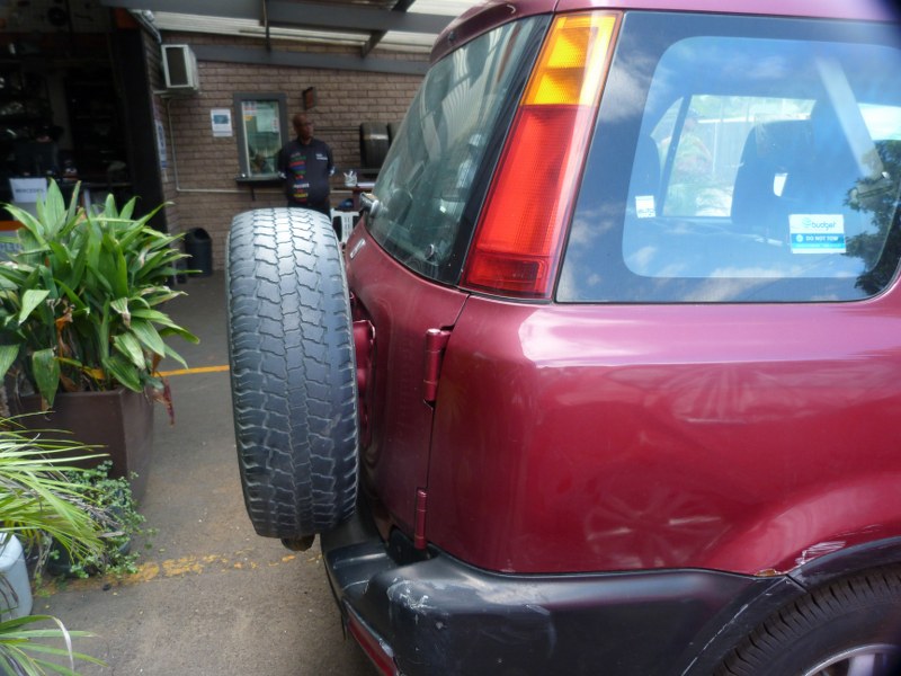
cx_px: 450
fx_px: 651
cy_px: 338
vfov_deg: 54.9
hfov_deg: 69.4
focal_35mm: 25
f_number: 2.8
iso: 100
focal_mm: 4.5
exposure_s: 1/60
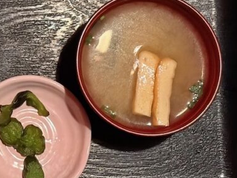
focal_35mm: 140
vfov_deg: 10.5
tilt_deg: -83.0
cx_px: -27
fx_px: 959
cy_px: -1
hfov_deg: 13.8
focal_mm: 5.96
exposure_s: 1/25
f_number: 1.6
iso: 320
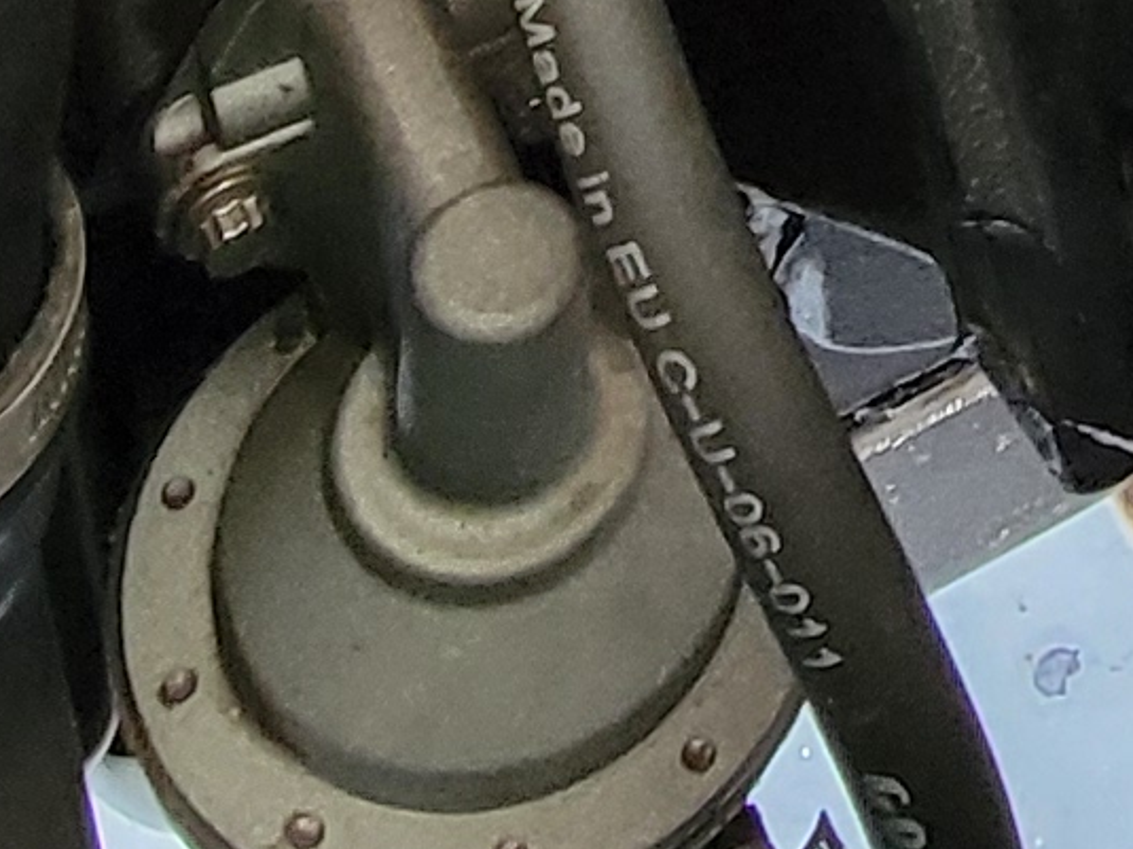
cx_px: 1360
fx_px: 3207
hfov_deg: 18.9
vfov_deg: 11.4
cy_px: -1410
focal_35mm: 98
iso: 640
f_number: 2.2
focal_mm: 2.2
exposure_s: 1/30
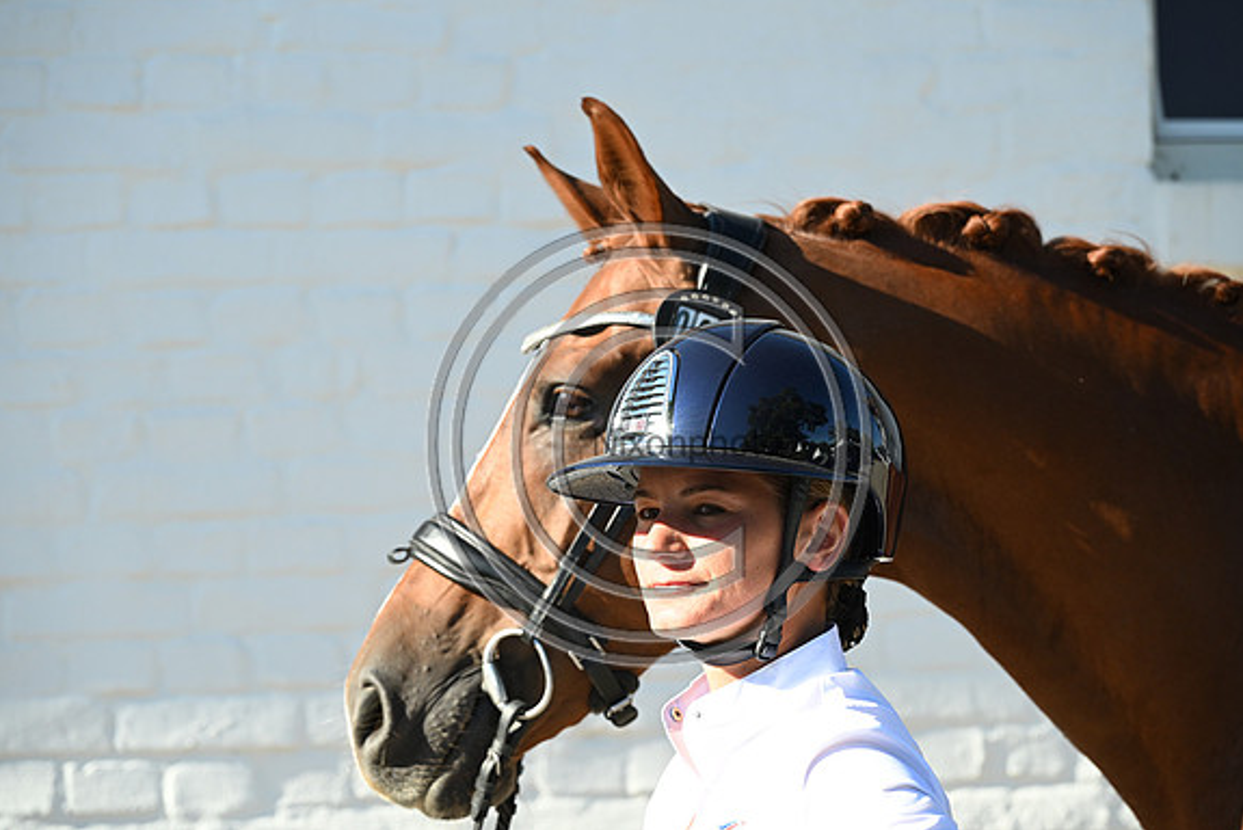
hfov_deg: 16.9
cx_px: 625
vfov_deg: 11.3
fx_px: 4180
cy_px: 414
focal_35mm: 121
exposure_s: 1/1600
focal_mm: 120
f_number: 6.3
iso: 1100
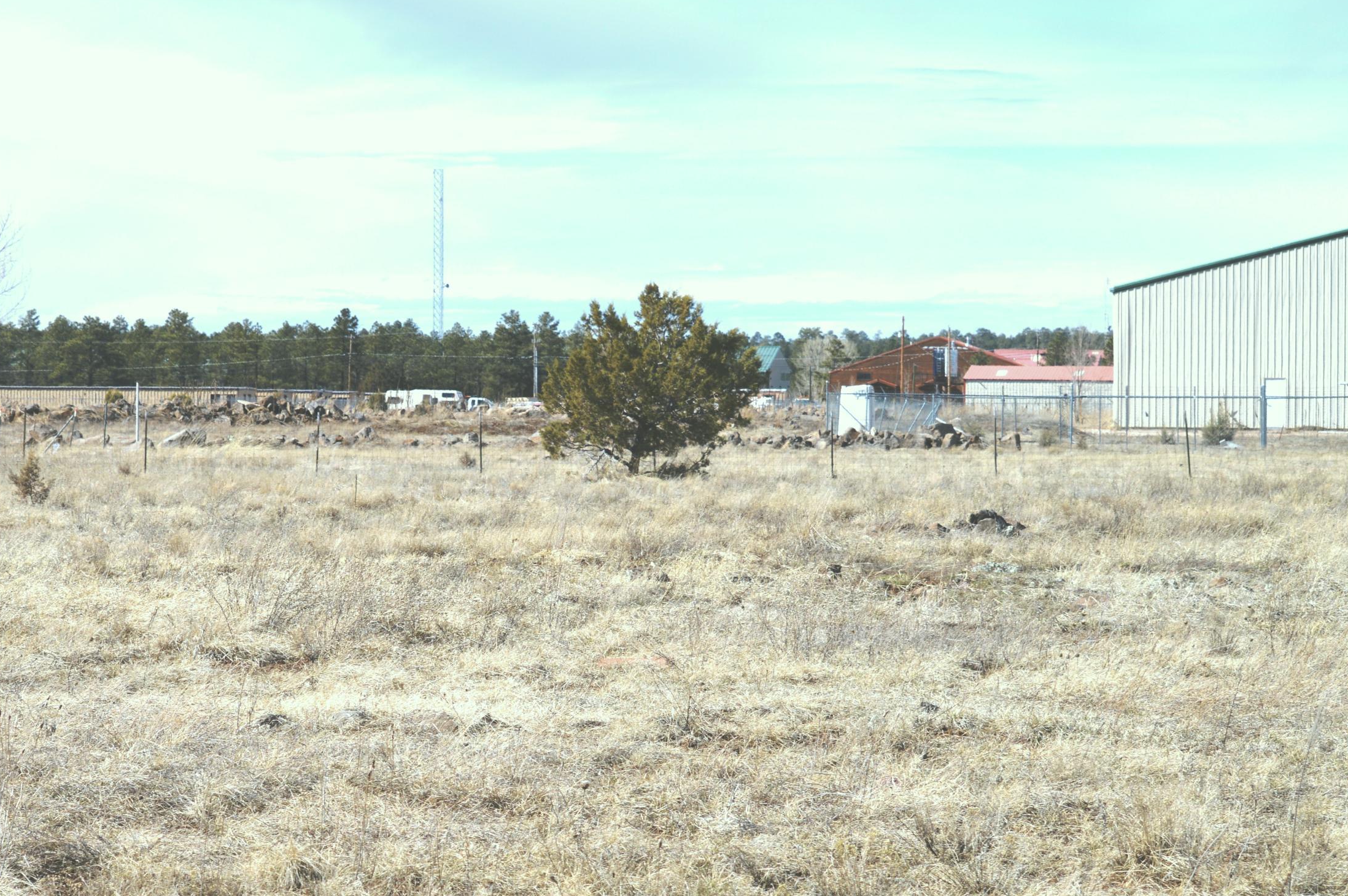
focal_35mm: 113
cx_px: 460
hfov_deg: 18.1
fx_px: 4215
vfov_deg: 12.1
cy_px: 604
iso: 100
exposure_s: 1/320
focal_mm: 55
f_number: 9
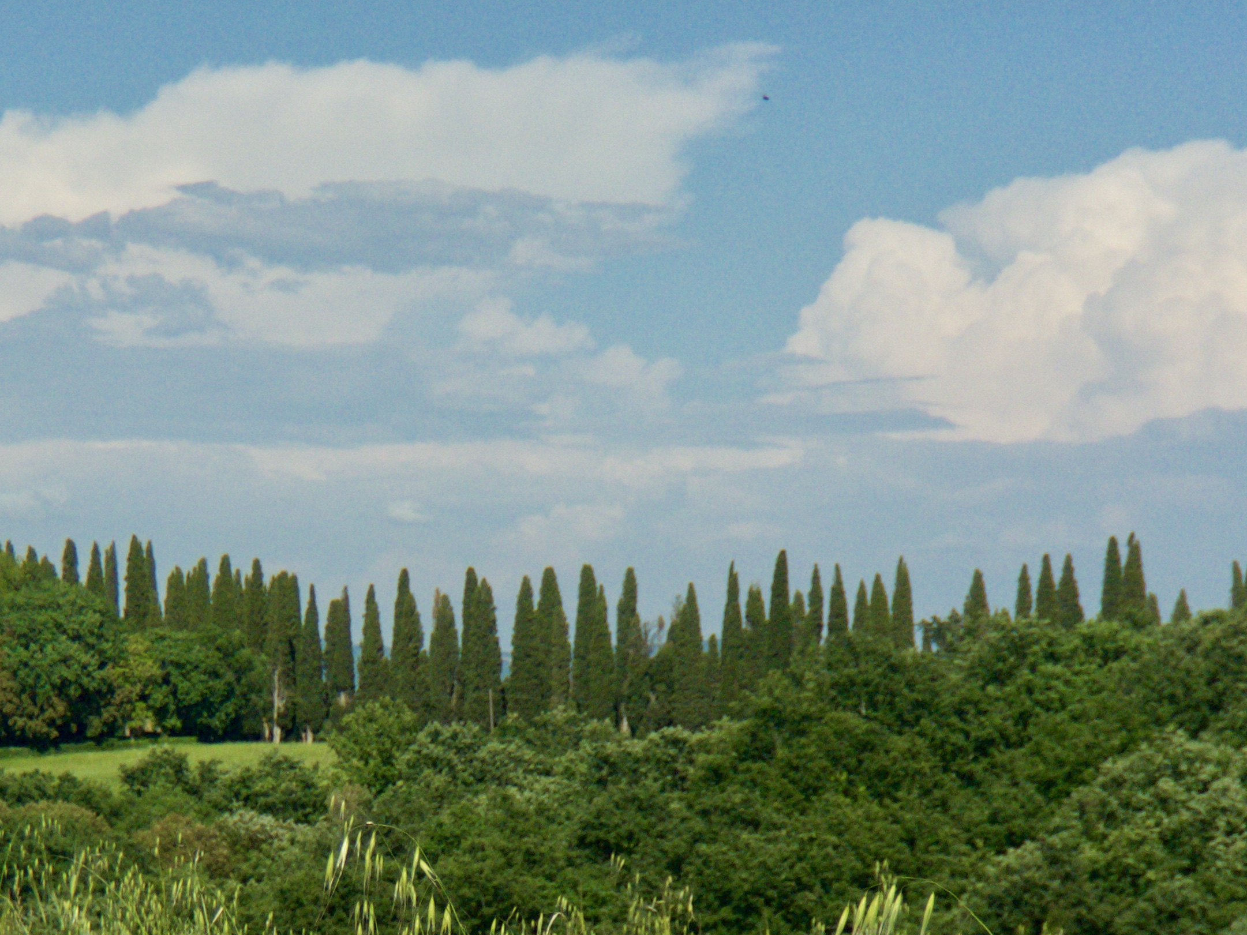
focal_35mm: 97
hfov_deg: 20.0
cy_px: 865
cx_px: 203
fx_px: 3495
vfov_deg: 15.1
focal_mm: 6
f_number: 2.4
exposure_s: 1/2398
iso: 16
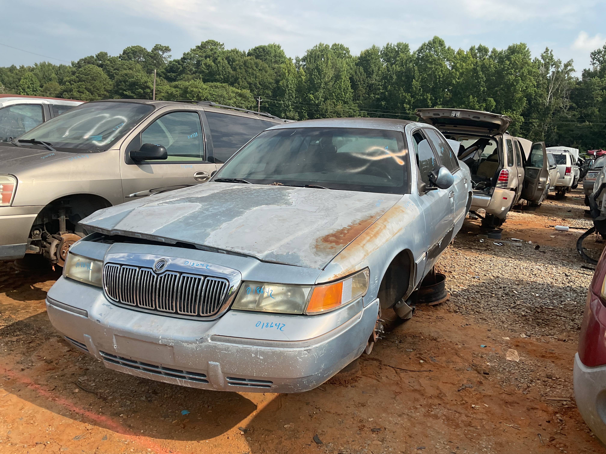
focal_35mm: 29
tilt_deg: -10.6
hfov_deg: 61.7
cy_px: 227
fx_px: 508
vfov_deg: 48.2
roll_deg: -4.5
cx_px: 303
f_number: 1.8
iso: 16
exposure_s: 1/1626
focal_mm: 3
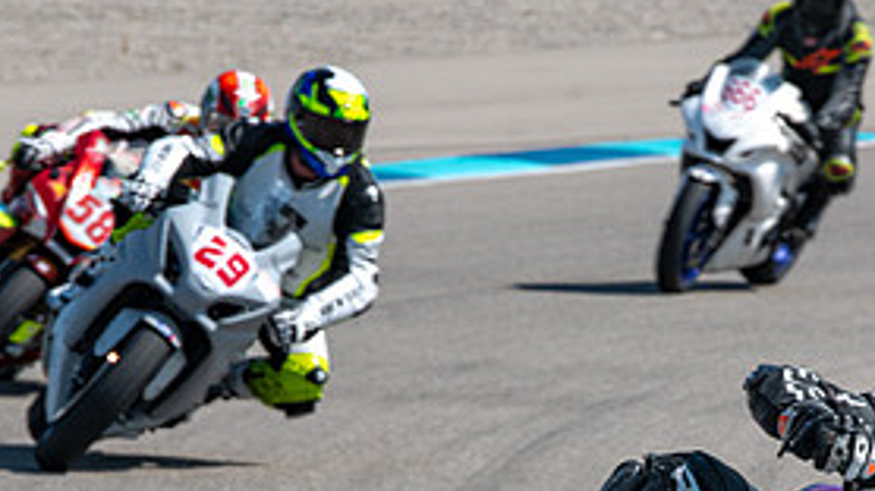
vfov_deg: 2.2
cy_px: 678
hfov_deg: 3.9
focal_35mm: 560
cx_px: 680
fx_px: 12985
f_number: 9
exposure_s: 1/800
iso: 200
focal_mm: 200
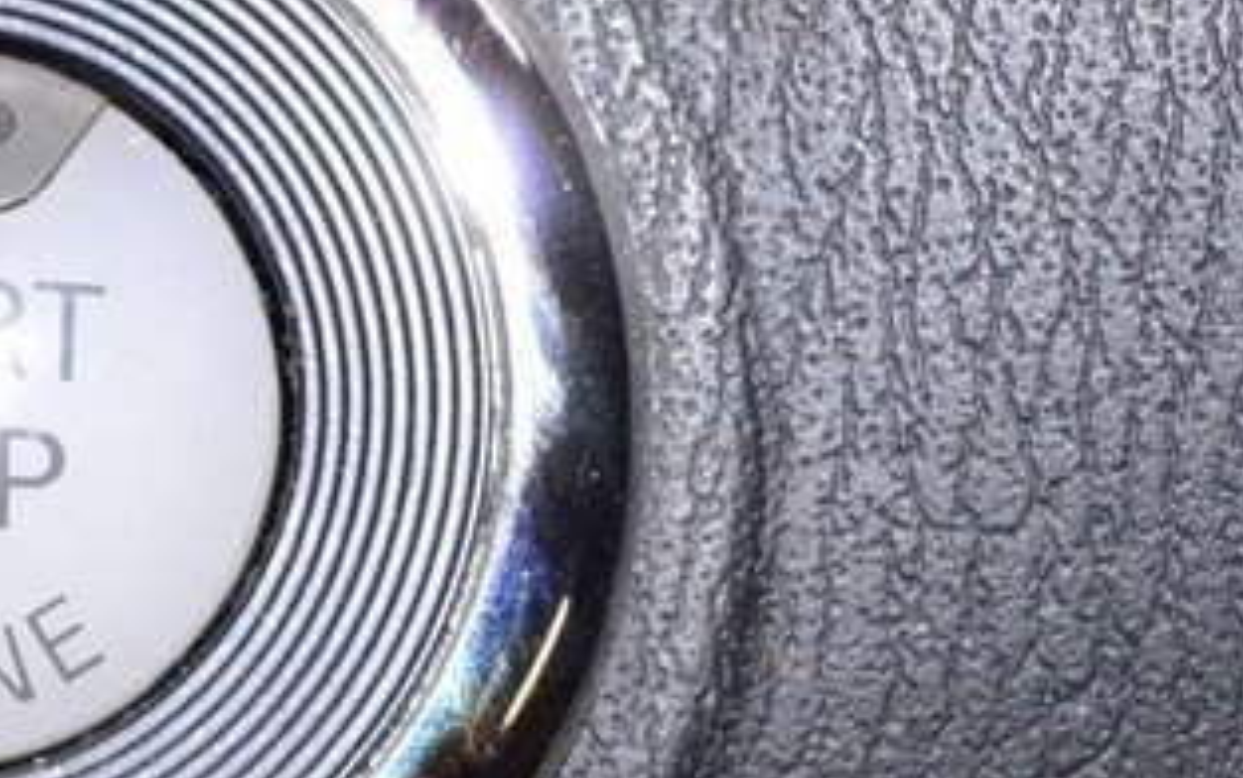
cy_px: 558
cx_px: -68
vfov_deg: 7.7
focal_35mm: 170
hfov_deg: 12.1
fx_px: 5762
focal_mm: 34
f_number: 8
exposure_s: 1/200
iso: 1600
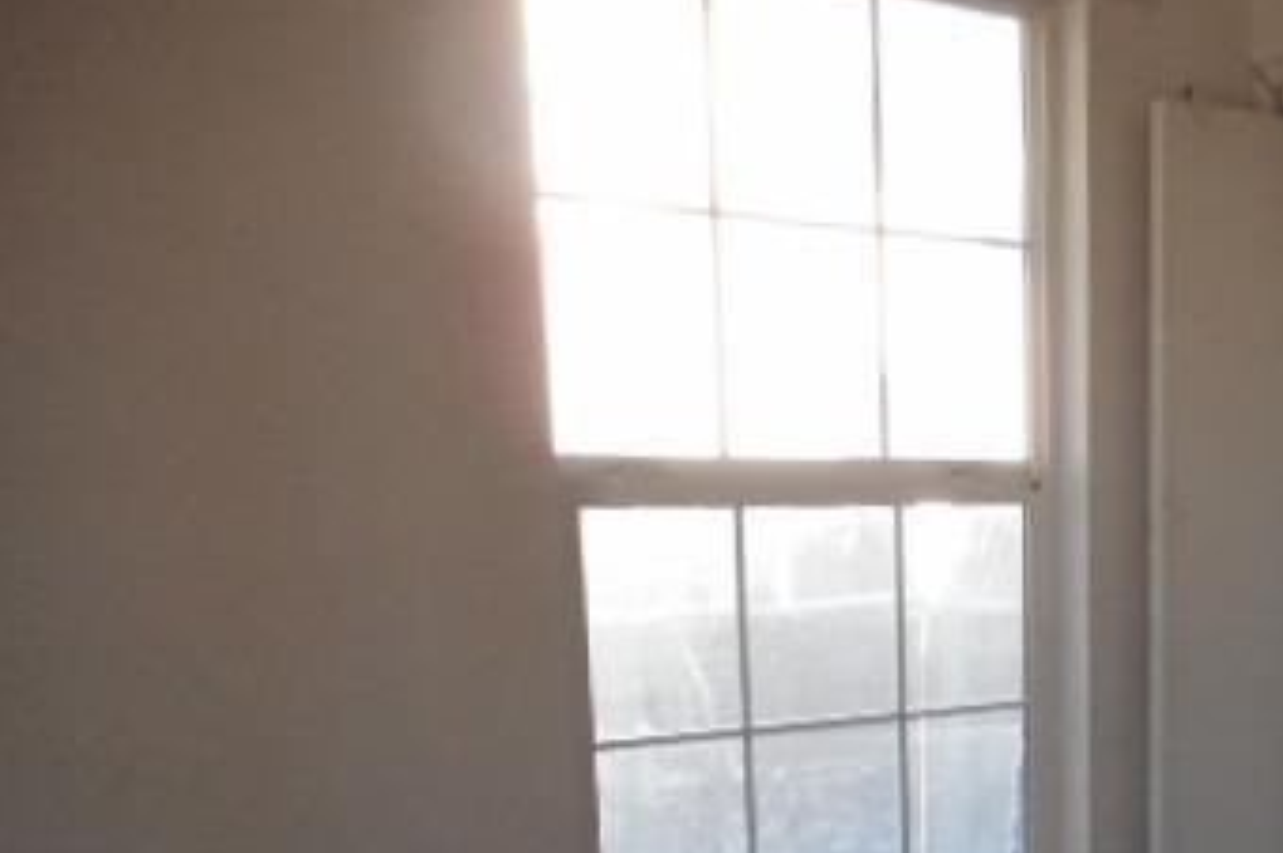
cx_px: 1192
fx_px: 1745
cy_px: 827
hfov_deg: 37.3
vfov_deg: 26.2
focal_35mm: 49
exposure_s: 1/30
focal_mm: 4.5
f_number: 3.7
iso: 140
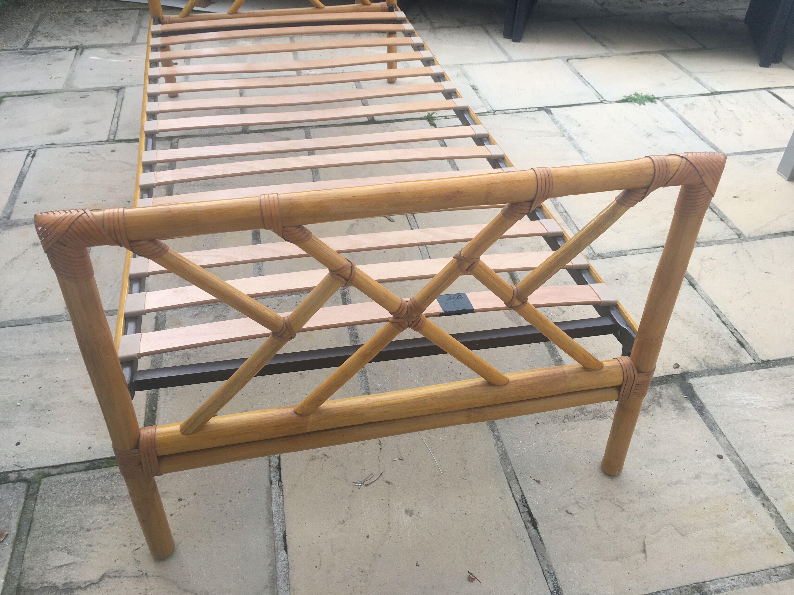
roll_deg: -1.4
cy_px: 298
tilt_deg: -41.7
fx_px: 665
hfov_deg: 61.7
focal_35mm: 29
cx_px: 397
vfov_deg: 48.2
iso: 25
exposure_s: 1/184
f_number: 2.2
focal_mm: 4.15
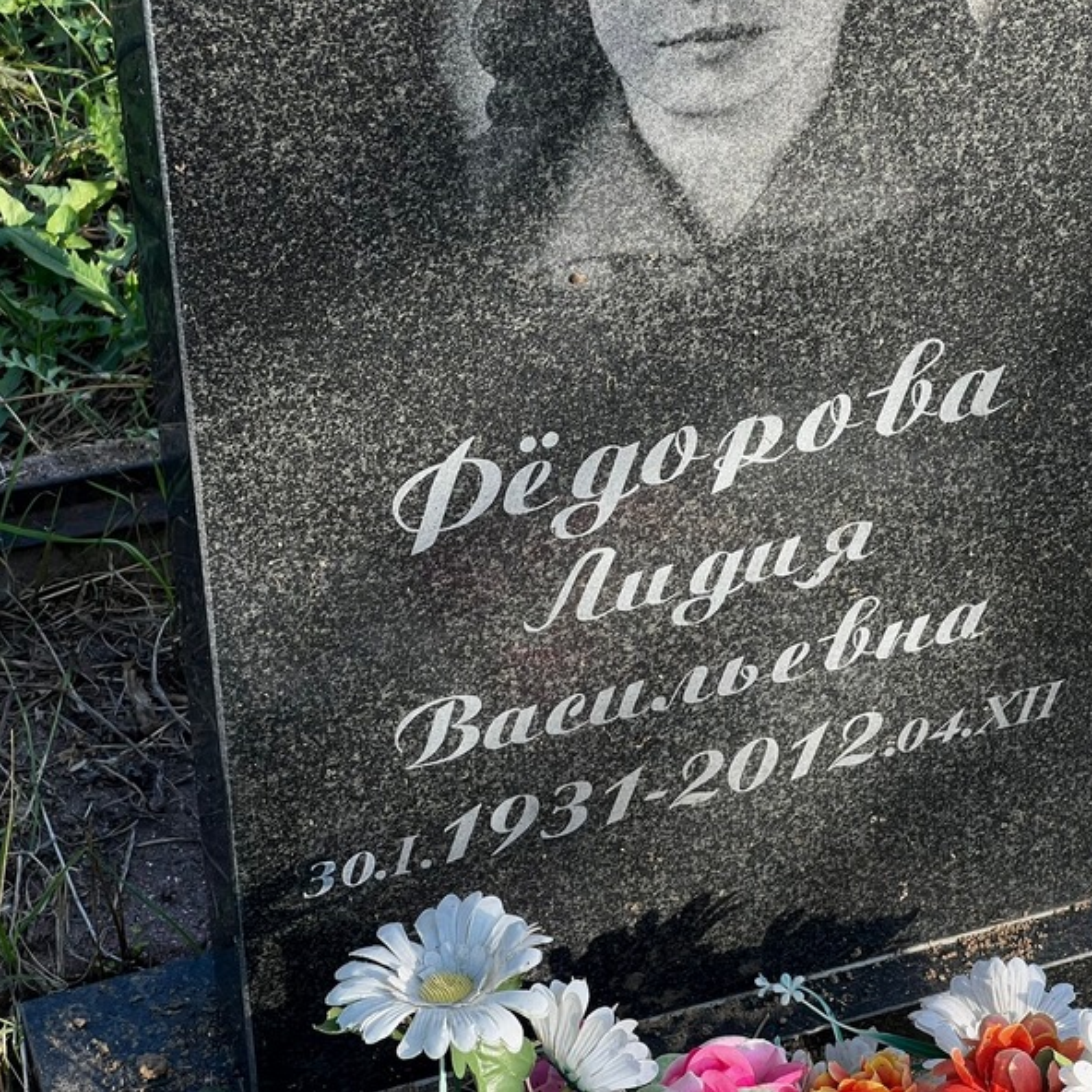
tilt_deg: -39.9
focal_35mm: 92
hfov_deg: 18.8
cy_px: 540
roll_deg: -0.2
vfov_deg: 18.9
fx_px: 3284
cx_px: 736
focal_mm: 9
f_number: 2.8
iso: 32
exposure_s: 1/192
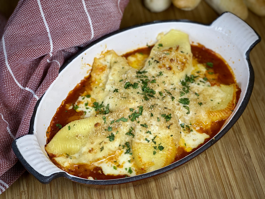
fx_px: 589
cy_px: 100
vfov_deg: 19.1
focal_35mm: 77
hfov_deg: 25.3
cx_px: 132
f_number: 2.8
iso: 160
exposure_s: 1/60
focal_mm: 9
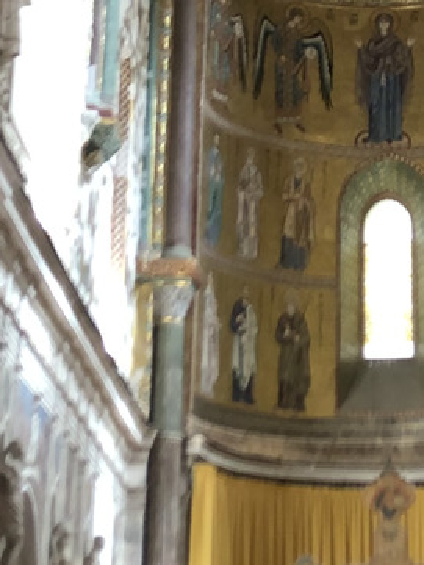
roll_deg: +1.2
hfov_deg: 11.9
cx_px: 407
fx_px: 2024
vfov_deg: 15.3
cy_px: -113
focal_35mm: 124
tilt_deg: +26.4
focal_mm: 4
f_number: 1.8
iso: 40
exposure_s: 1/15
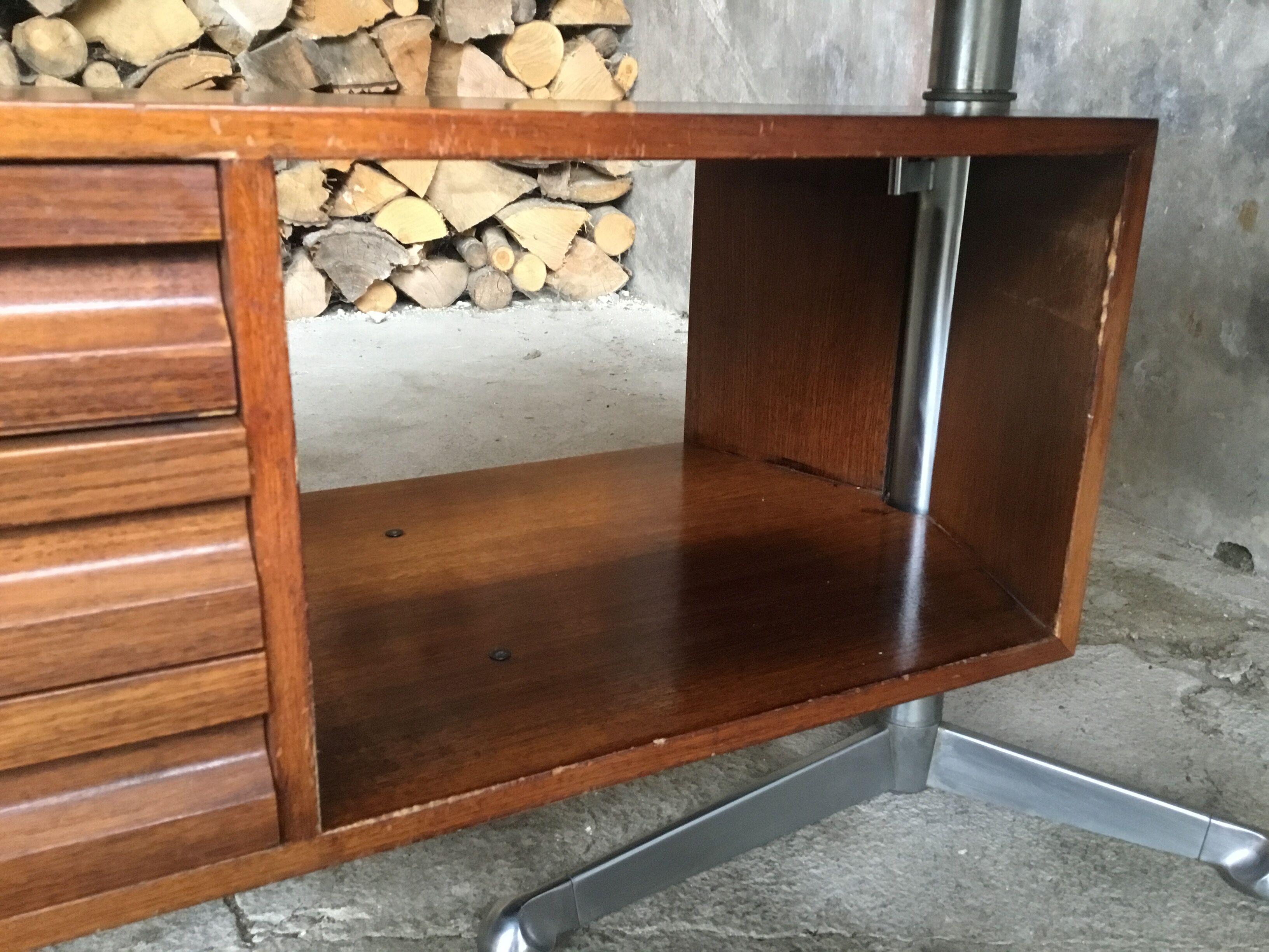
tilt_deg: -17.2
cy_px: 476
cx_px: 634
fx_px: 1136
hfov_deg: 58.4
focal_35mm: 31
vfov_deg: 45.4
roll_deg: +0.5
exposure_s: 1/17
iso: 250
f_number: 2.4
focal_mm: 3.3
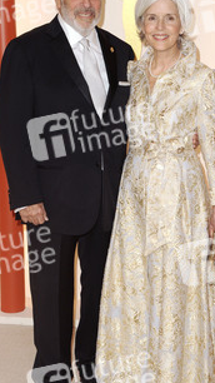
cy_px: 194
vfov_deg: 25.0
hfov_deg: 14.2
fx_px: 862
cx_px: 128
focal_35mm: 85
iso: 1600
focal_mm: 62
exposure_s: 1/200
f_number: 7.1
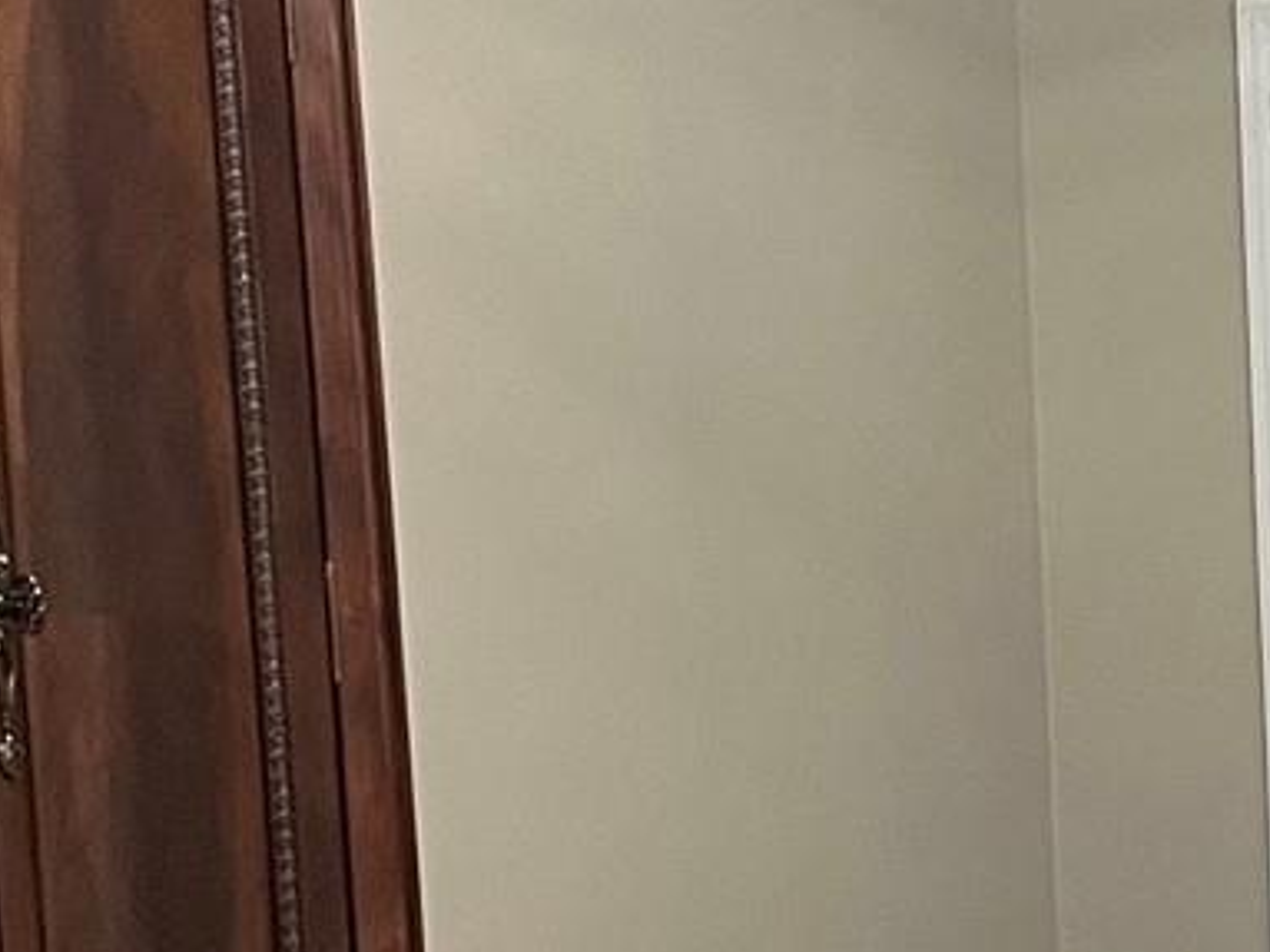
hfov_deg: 11.8
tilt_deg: -6.1
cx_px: 2948
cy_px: 1270
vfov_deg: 10.4
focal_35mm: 139
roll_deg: +0.3
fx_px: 5098
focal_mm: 5.1
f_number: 1.6
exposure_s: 1/60
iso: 320
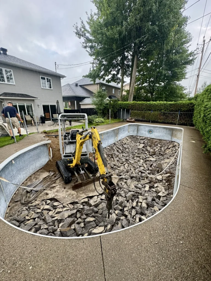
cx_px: 106
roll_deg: -0.4
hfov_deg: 85.7
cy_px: 140
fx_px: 114
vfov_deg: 102.1
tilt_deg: -15.8
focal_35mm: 14
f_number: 2.2
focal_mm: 2.22
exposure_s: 1/99
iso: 80
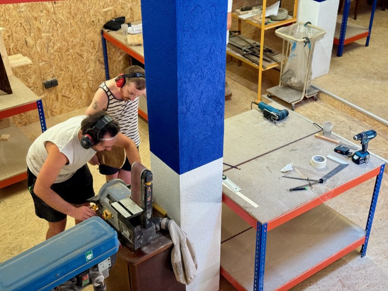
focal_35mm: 48
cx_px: 194
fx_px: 538
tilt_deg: -31.7
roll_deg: +0.1
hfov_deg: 39.7
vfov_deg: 30.3
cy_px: 146
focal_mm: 6.76
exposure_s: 1/50
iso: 160
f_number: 1.78
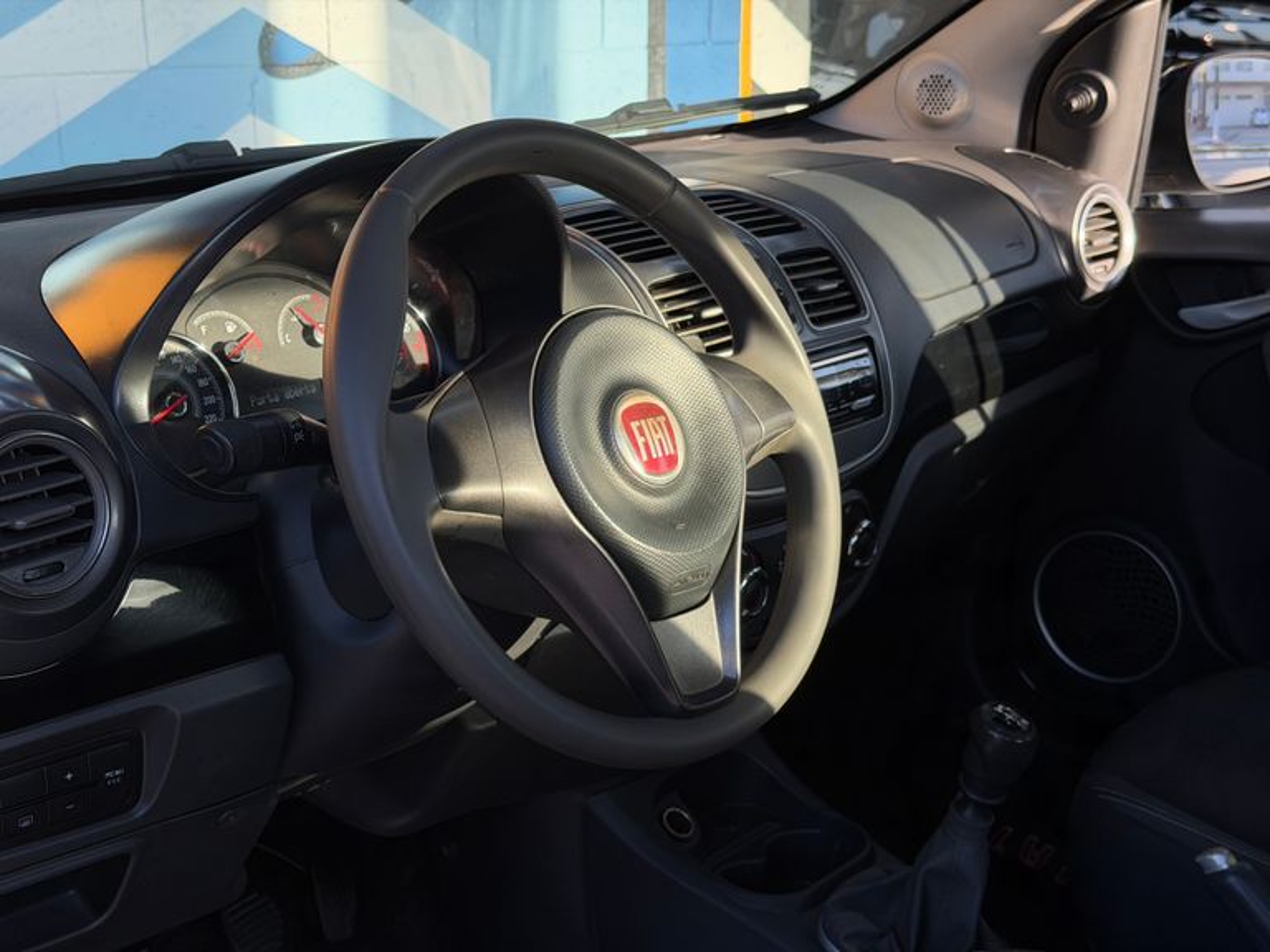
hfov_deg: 39.7
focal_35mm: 48
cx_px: 635
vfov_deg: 30.3
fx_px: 1761
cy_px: 476
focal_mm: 6.76
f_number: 1.78
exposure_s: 1/527
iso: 64
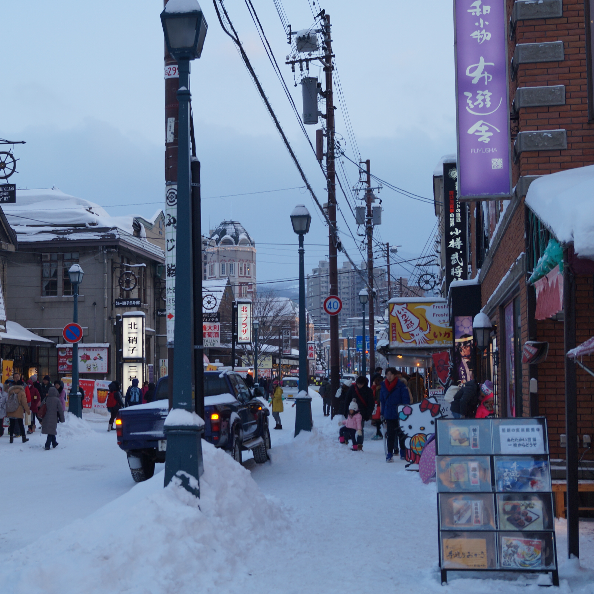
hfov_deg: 31.2
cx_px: 165
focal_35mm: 54
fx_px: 1048
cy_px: 296
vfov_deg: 31.6
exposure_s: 1/80
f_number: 4.5
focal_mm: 28
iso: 100
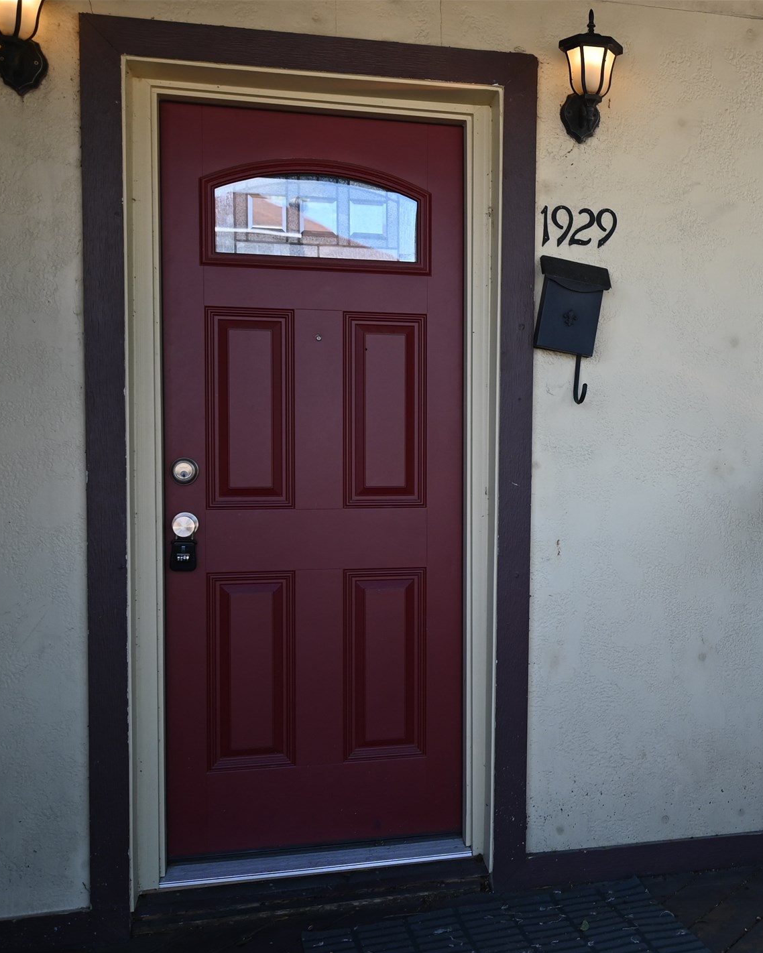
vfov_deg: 42.9
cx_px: 654
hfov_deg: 33.5
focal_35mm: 43
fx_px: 1214
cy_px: 485
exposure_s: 1/250
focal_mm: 20
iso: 220
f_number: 4
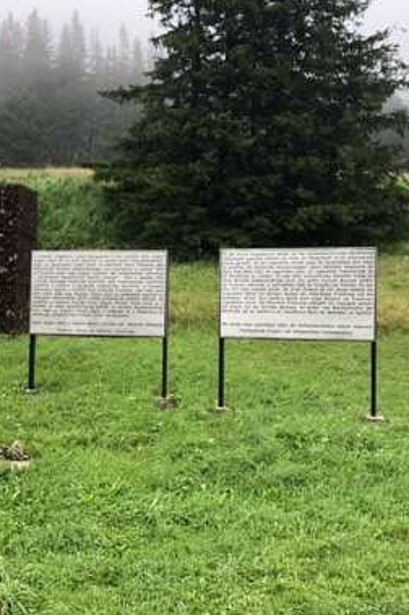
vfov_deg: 48.5
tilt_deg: +2.7
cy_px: 310
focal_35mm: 40
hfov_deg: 33.3
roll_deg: -1.2
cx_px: 193
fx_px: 683
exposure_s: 1/120
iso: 50
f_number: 1.8
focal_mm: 4
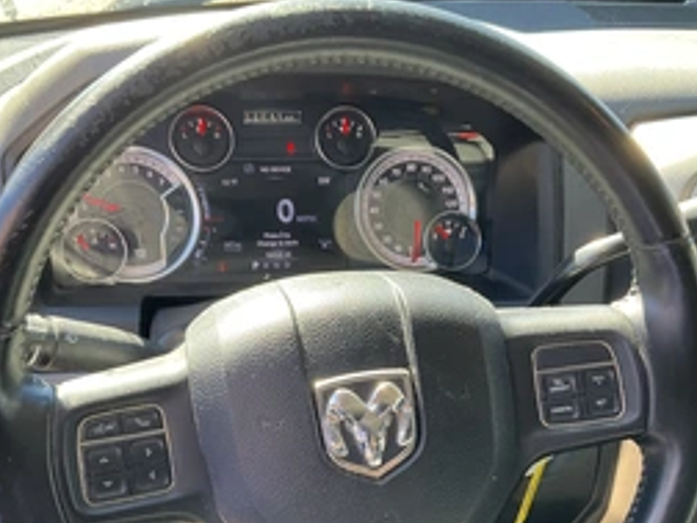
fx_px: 926
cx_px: 365
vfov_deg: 30.9
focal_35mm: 46
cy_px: 404
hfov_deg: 41.2
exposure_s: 1/122
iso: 64
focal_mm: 3
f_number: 1.8
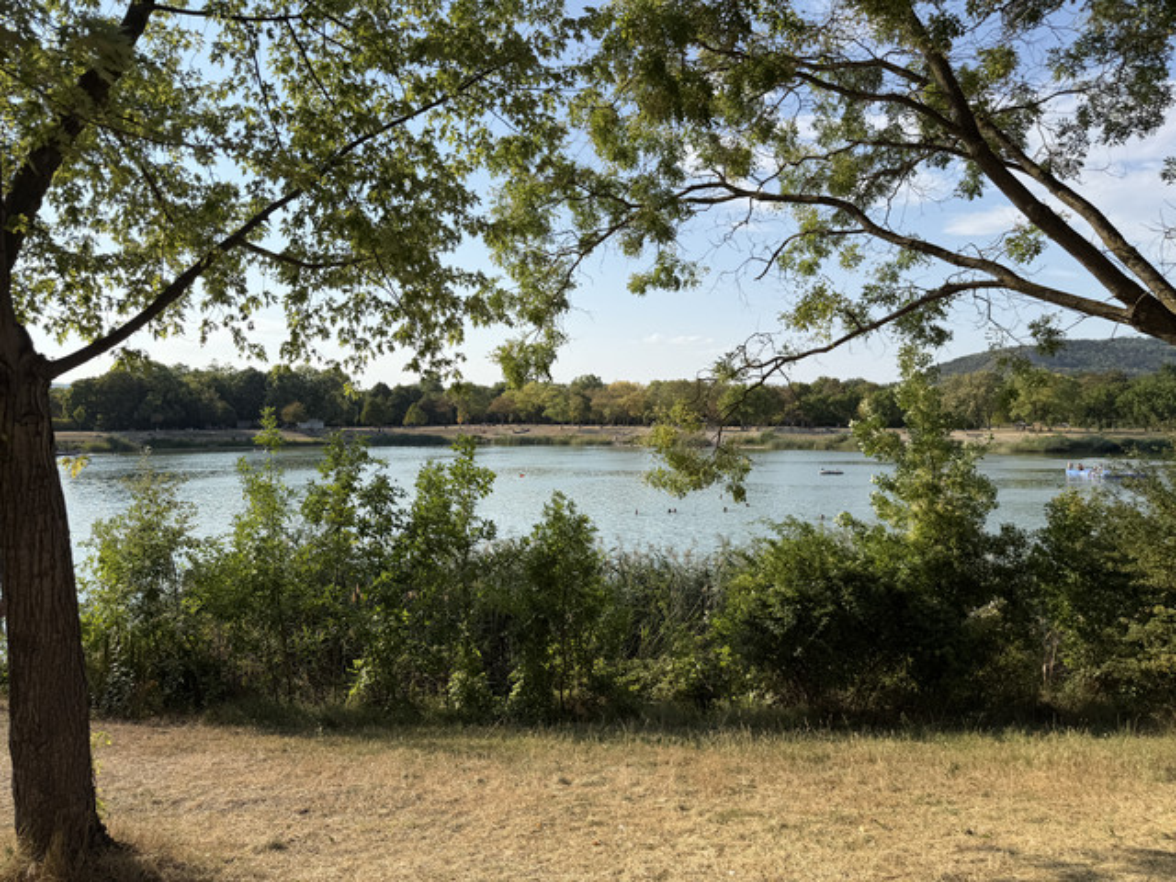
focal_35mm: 24
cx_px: 588
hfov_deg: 71.6
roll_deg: +0.6
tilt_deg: -0.8
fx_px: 815
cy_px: 441
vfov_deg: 56.8
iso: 80
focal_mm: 6.76
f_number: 1.78
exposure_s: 1/4405
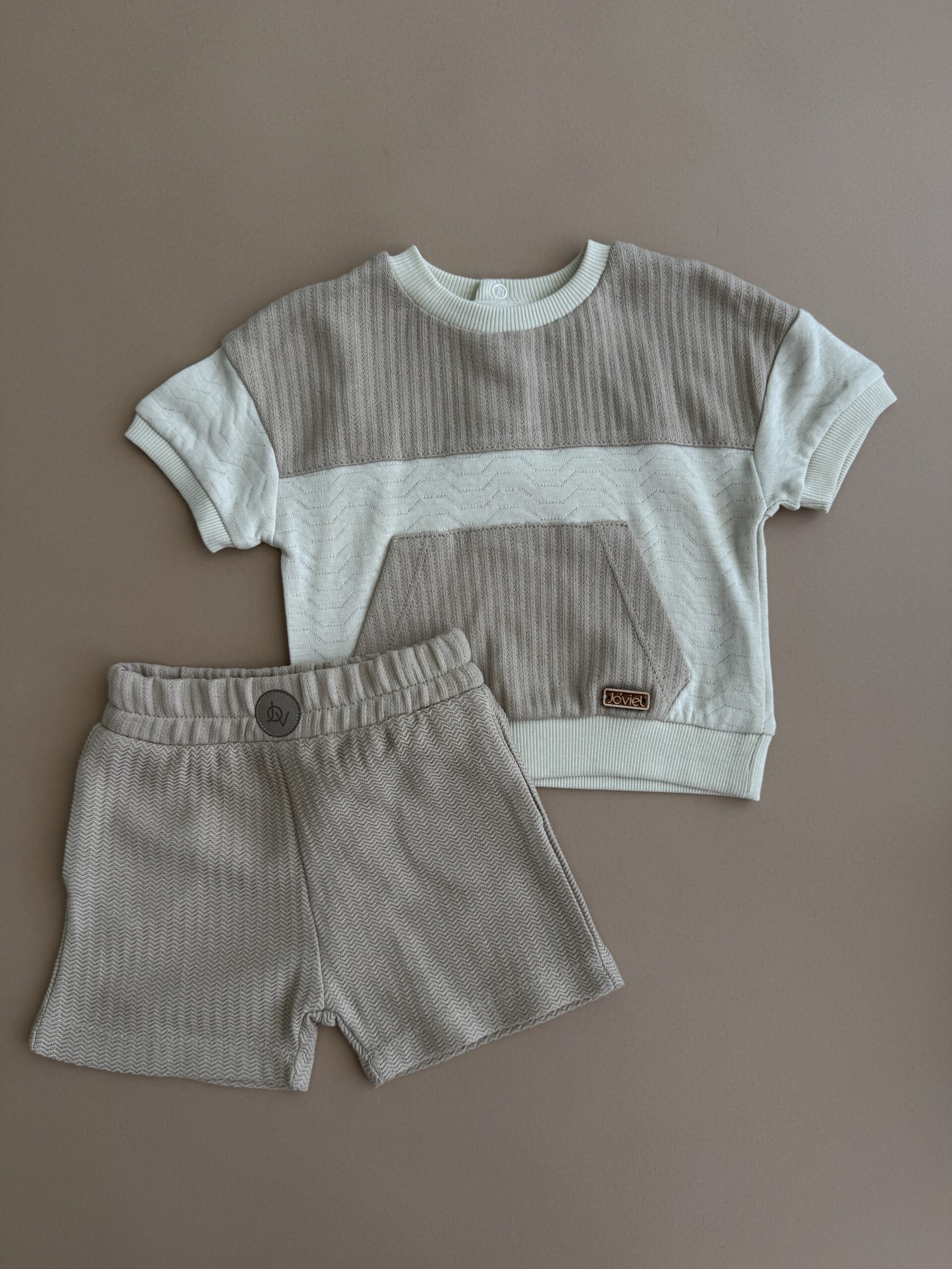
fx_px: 880
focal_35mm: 24
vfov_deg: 71.6
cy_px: 634
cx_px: 476
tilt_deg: -87.3
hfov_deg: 56.8
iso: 100
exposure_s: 1/121
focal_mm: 6.76
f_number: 1.78
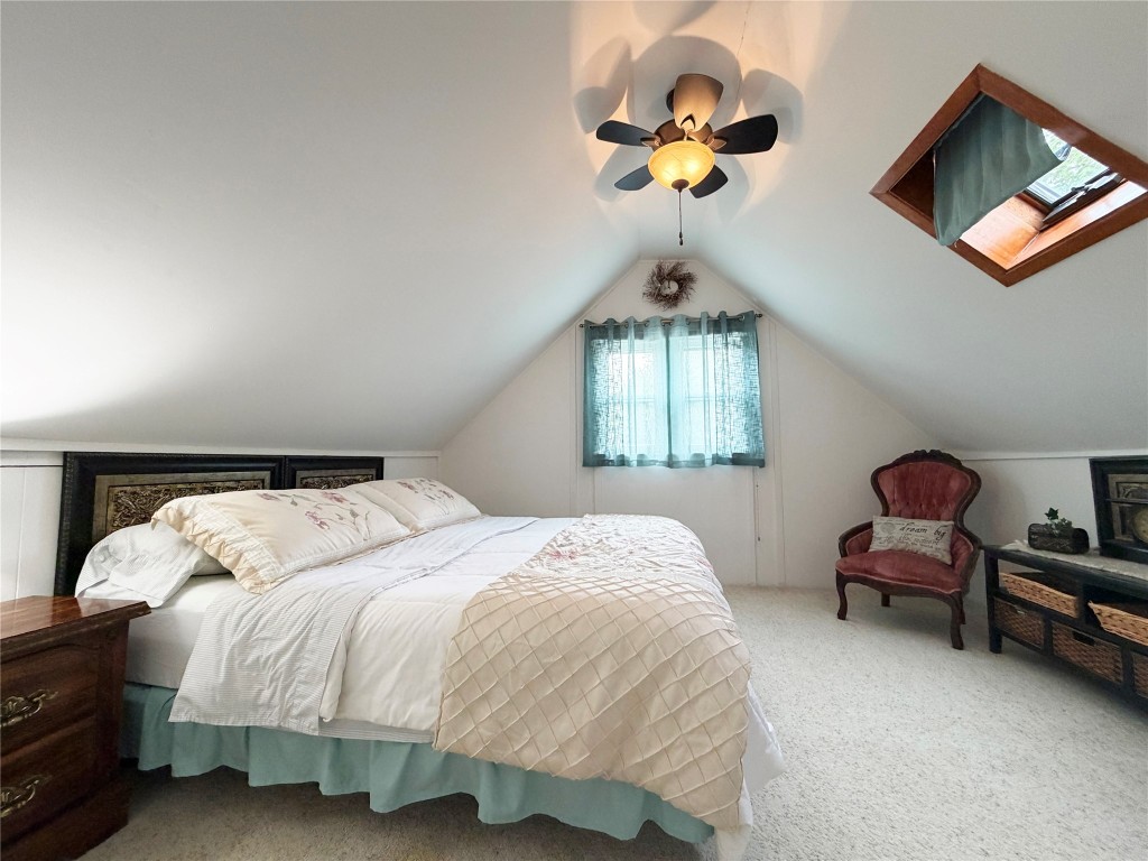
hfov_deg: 102.1
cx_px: 574
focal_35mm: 14
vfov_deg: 85.7
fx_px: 464
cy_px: 430
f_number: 2.2
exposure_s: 1/60
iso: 200
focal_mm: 2.22
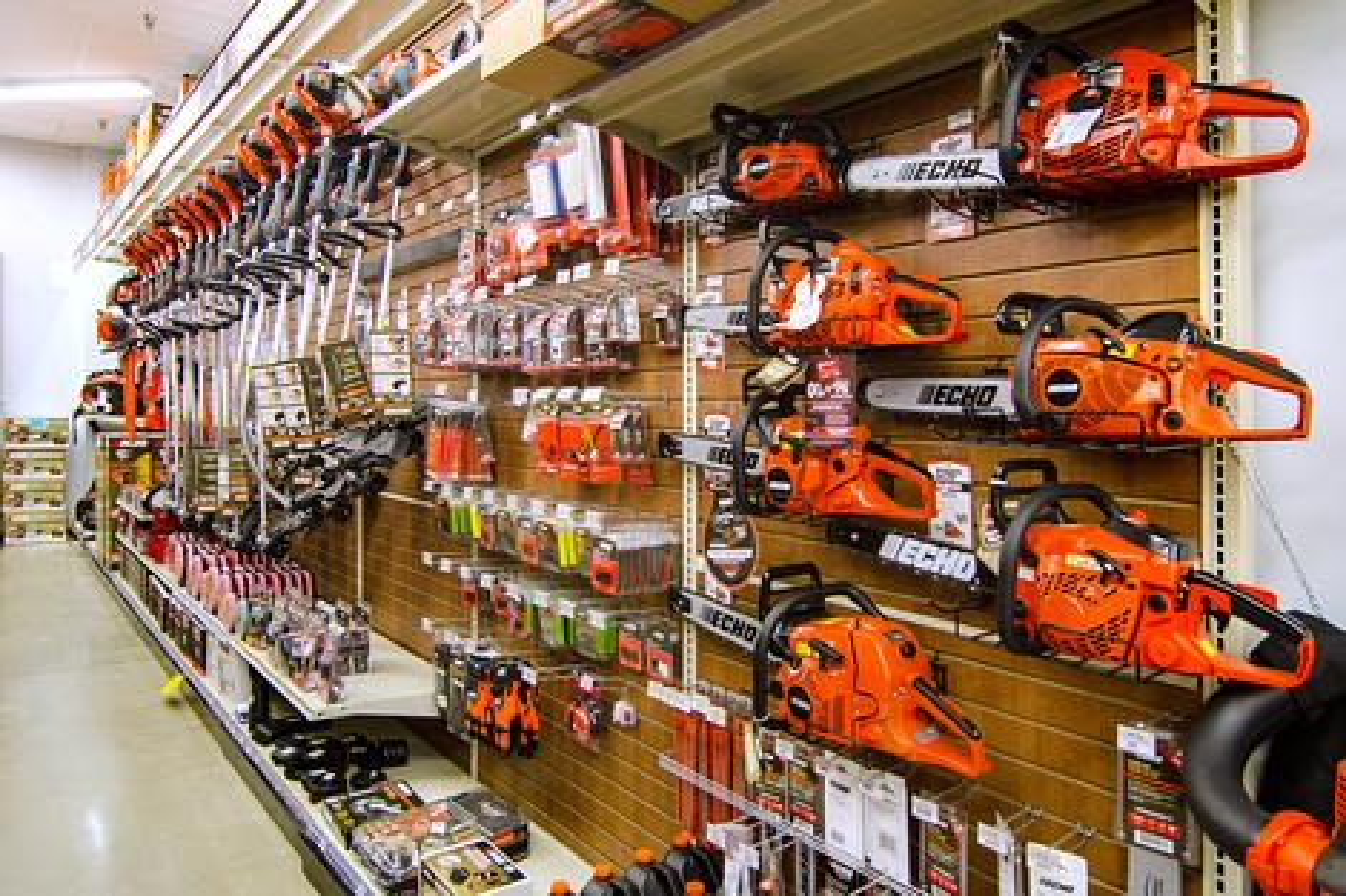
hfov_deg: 77.3
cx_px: 673
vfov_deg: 56.1
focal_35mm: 22
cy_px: 448
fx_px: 841
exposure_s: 1/30
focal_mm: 15
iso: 800
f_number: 4.5
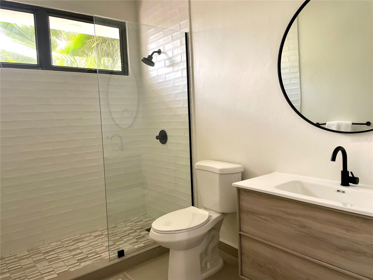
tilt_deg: -4.0
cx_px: 186
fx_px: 280
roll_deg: +2.7
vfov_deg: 53.1
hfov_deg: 67.3
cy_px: 140
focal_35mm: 26
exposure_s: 1/119
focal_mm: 4.2
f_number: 1.6
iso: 125
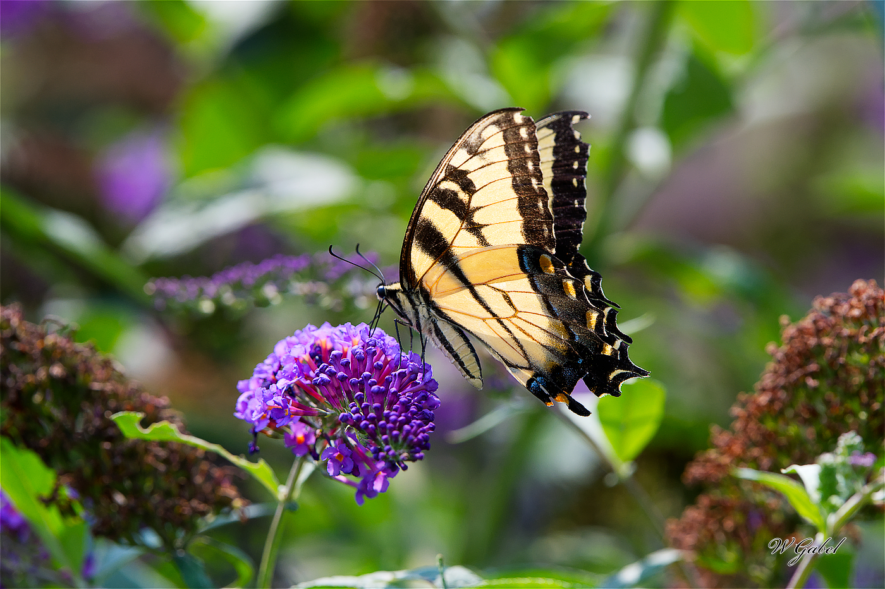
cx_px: 442
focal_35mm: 500
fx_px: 12285
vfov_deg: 2.7
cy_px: 294
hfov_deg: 4.1
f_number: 8
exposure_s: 1/1000
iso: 720
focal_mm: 500
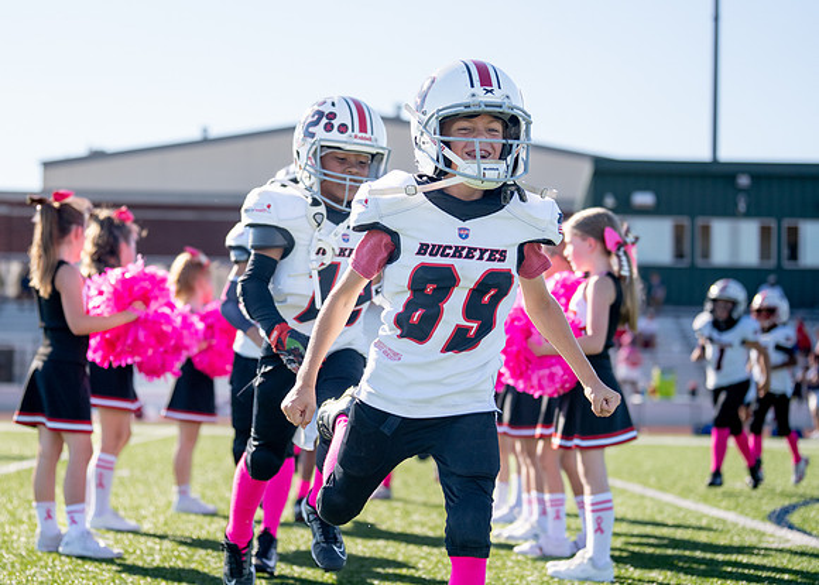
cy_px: 311
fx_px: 2019
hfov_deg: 22.9
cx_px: 312
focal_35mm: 87
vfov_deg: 16.5
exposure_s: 1/3200
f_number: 2.8
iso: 320
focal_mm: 70
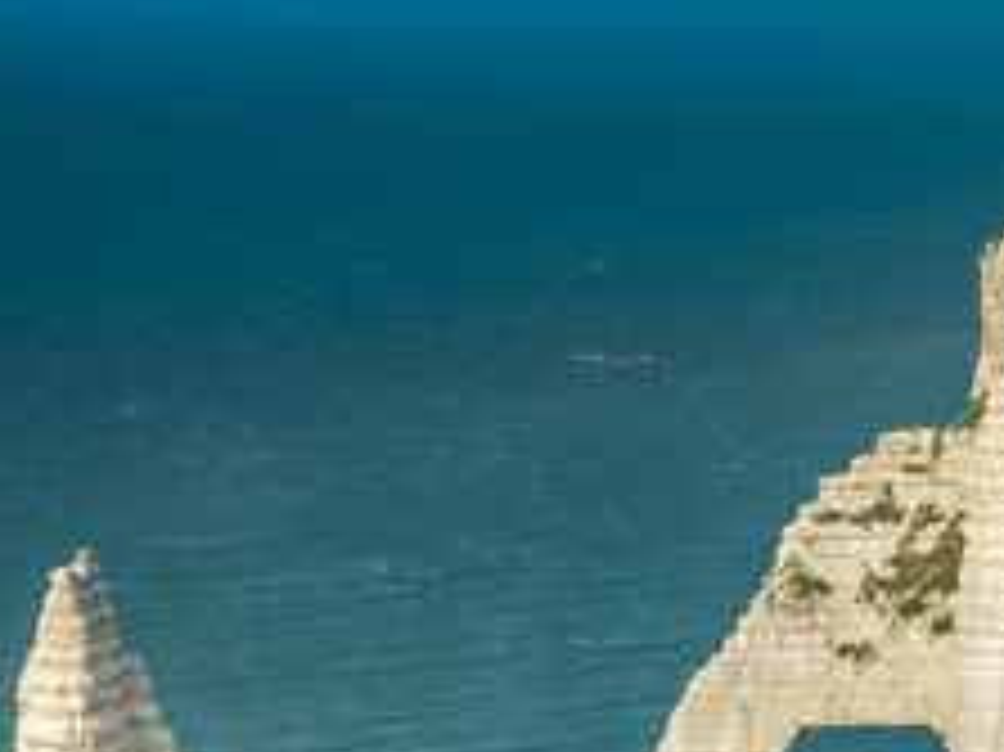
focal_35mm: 205
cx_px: 1004
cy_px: 734
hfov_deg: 9.6
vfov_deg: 7.2
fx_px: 5943
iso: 200
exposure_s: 1/250
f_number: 8
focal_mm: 46
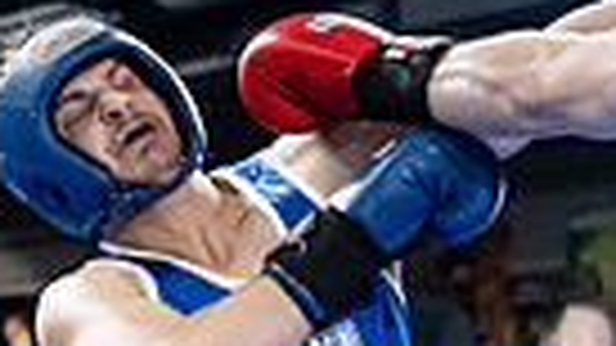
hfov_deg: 10.3
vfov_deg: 5.8
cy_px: 483
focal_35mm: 208
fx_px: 3397
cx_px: 504
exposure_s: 1/1000
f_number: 2.8
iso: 10000
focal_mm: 47
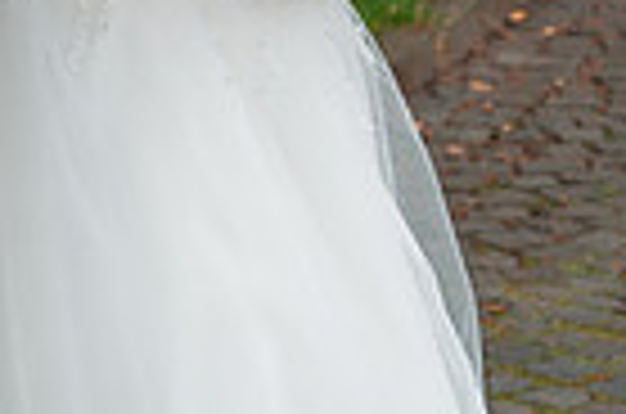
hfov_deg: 9.6
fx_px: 3678
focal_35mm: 212
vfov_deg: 6.3
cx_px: -63
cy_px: -351
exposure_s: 1/400
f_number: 5
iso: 200
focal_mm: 49
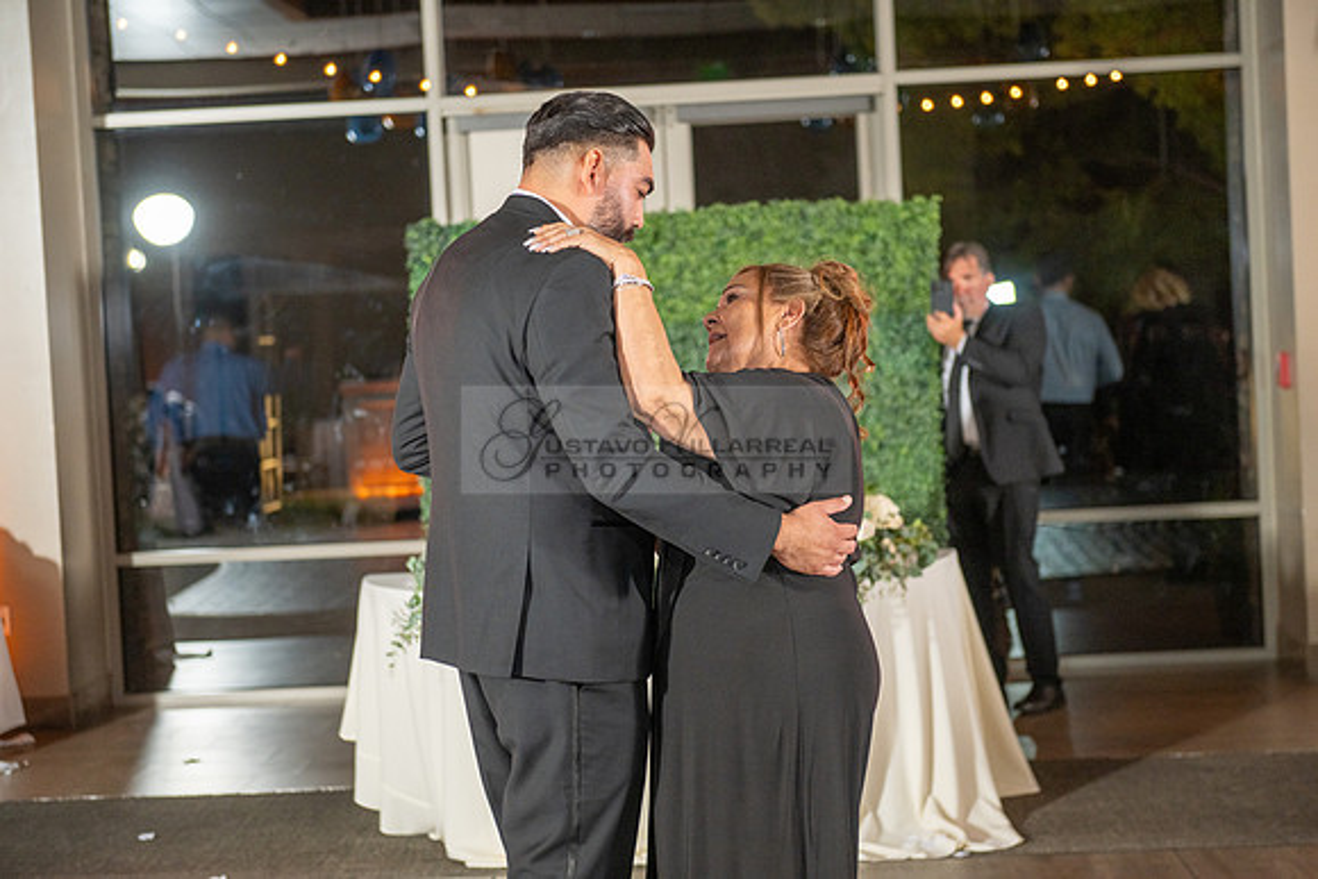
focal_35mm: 70
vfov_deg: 19.5
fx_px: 2563
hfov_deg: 28.8
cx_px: 659
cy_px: 440
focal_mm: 70
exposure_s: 1/160
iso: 800
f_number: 3.5
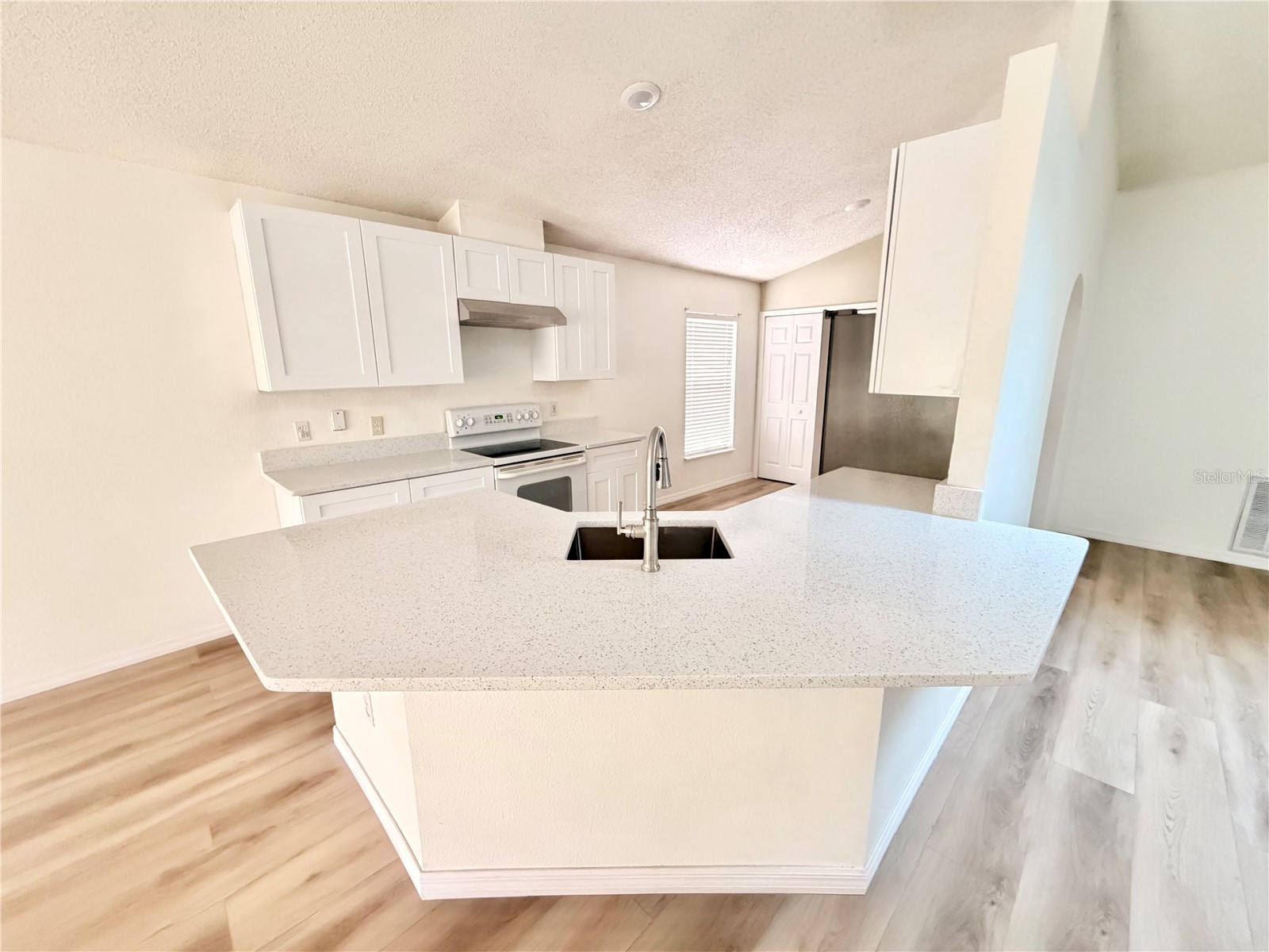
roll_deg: -0.2
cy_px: 476
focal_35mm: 14
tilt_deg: -13.2
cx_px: 634
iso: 800
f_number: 2.2
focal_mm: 2.22
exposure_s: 1/60
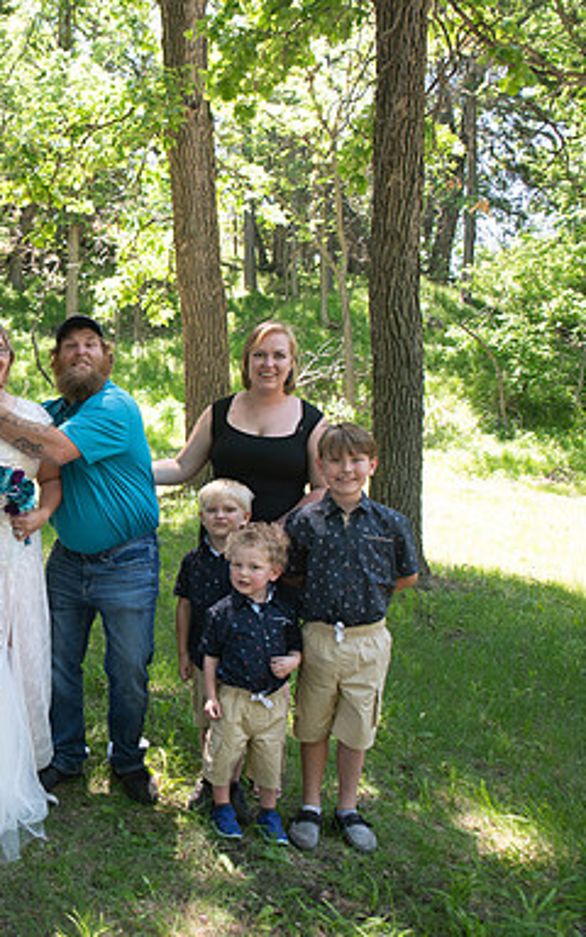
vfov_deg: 52.7
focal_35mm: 37
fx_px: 945
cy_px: 470
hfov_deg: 31.6
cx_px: -12
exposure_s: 1/125
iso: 250
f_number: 5
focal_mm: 24
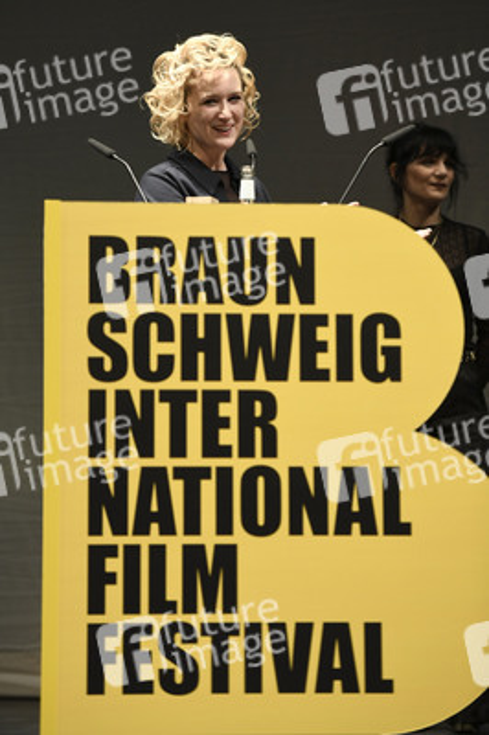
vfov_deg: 16.8
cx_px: 244
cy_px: 368
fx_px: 2490
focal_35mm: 122
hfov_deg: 11.2
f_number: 3.2
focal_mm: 122
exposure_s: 1/250
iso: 1600
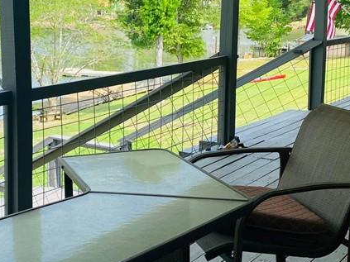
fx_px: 637
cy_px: 112
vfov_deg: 23.3
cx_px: 84
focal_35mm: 63
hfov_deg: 30.2
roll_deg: -0.1
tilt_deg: -8.8
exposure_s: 1/1565
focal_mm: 4.25
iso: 32
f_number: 1.8
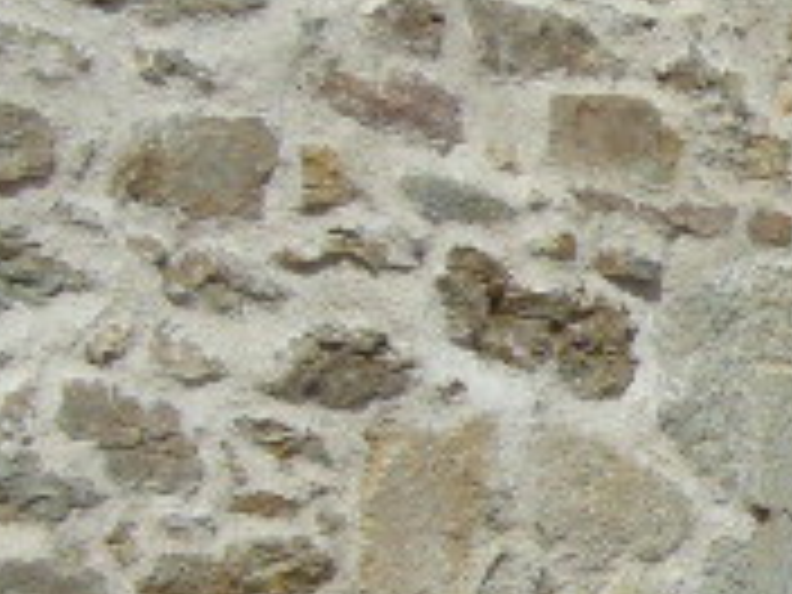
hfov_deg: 8.7
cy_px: 369
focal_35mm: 222
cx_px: 1224
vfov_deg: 6.7
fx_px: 5079
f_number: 6.3
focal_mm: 7.5
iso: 100
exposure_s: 1/800
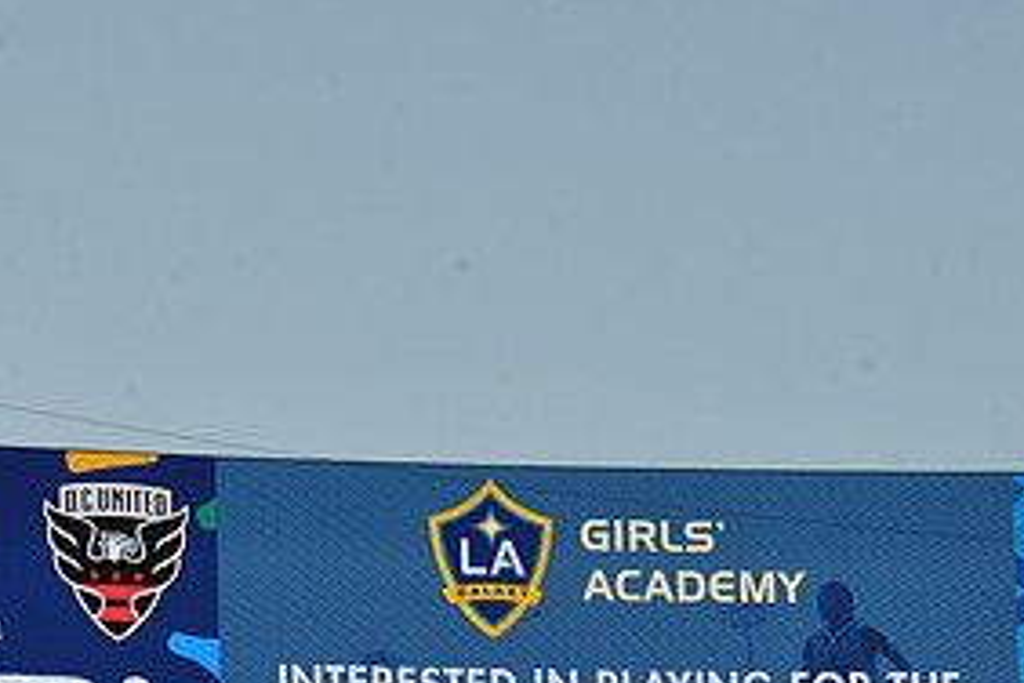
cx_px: 614
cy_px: 687
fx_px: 6428
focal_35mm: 226
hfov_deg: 9.1
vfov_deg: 6.1
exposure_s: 1/400
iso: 200
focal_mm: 110
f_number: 10
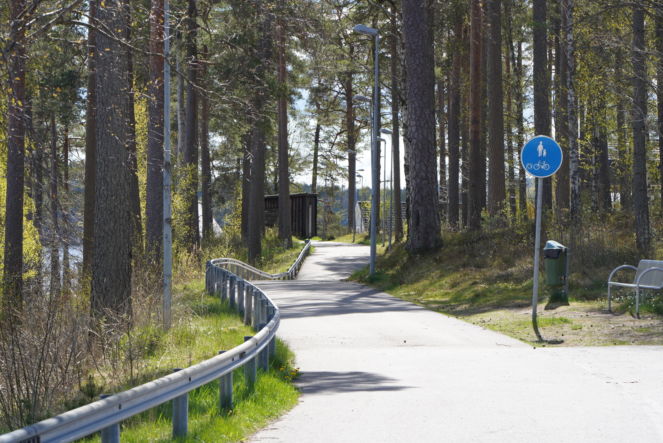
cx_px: 332
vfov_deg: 10.2
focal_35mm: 135
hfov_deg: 15.2
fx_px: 2488
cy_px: 222
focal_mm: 135
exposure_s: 1/160
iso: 400
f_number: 13
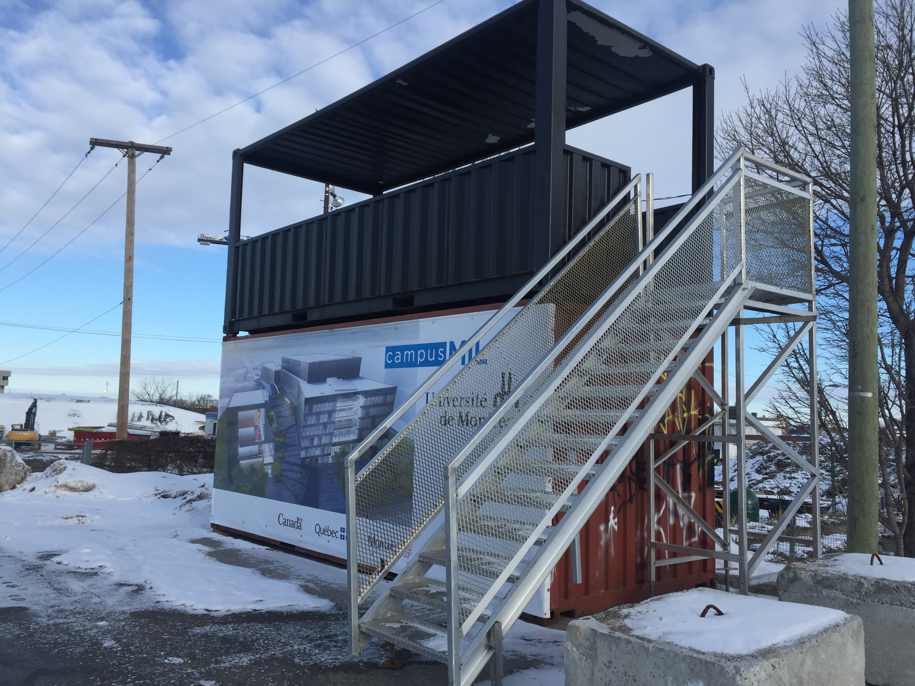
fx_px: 767
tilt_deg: +5.4
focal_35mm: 29
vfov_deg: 48.2
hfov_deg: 61.7
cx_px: 458
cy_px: 343
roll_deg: -2.3
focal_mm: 4.15
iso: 32
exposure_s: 1/1464
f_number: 2.2
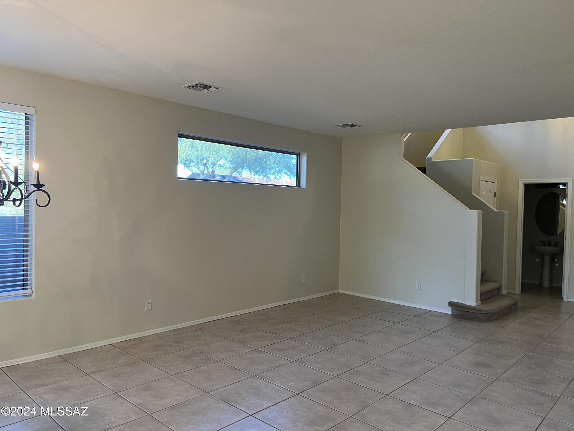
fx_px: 431
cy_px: 216
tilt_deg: -1.3
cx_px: 287
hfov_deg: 67.3
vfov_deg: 53.1
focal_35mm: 26
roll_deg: -1.1
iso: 80
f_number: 1.6
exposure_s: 1/60
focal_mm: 5.1
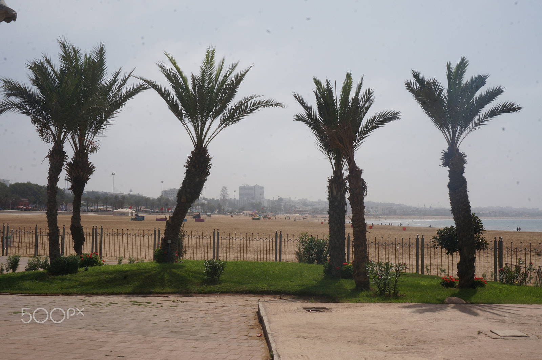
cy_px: 180
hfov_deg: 45.0
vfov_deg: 30.8
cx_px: 271
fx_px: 654
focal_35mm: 44
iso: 125
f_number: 29
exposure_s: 1/60
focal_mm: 29
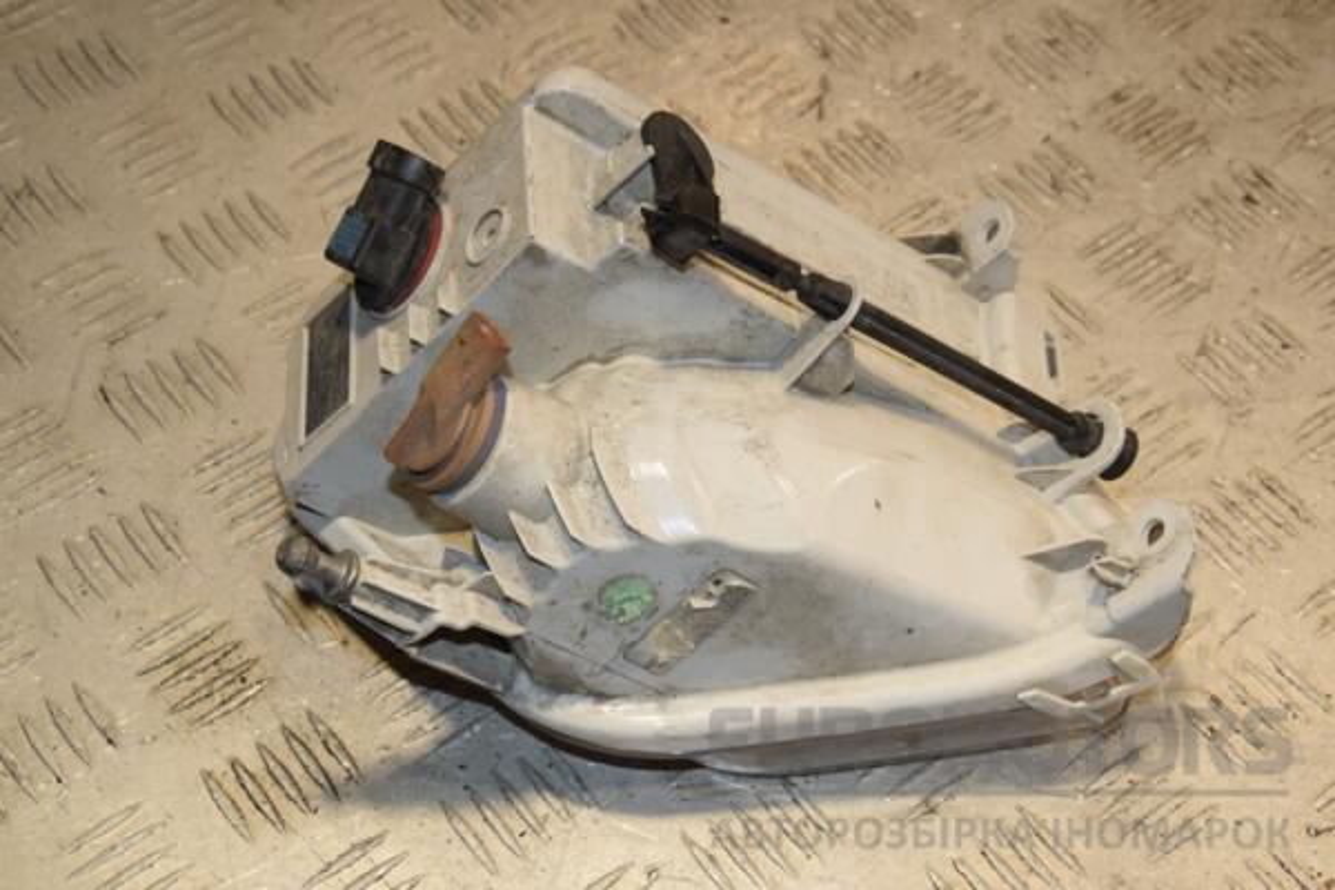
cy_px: 445
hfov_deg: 31.9
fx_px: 2336
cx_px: 668
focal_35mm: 63
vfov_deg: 21.6
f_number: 9
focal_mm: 42
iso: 800
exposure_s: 1/200
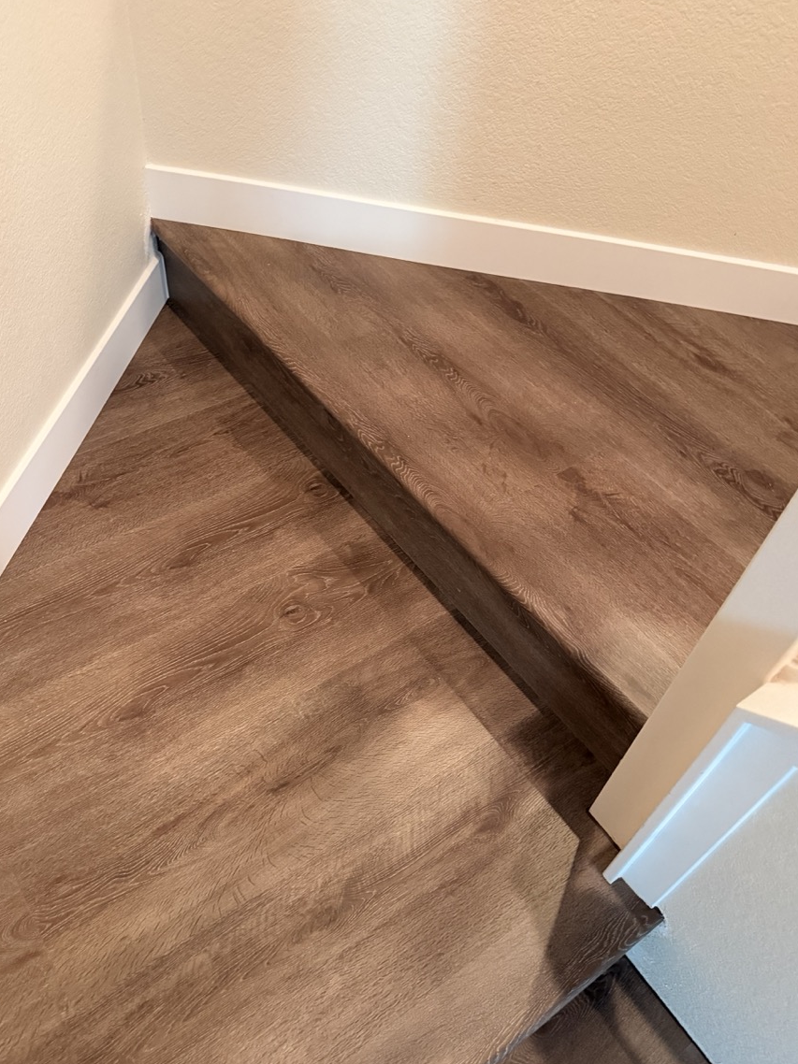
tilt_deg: -50.3
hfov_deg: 51.3
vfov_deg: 65.3
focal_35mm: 27
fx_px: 830
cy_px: 558
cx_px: 377
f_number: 1.78
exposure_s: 1/40
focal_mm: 6.76
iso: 1000
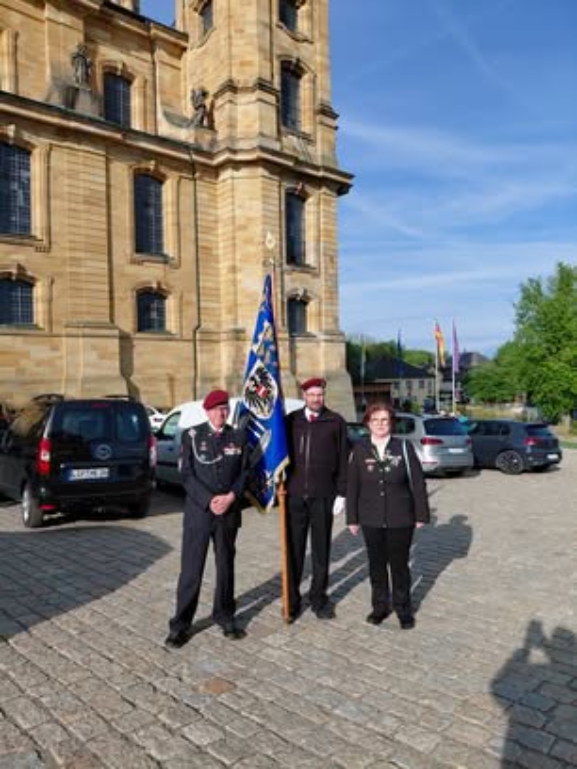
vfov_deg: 69.4
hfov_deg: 54.9
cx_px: 288
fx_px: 556
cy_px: 384
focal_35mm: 25
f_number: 1.8
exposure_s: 1/2326
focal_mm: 4.69
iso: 50
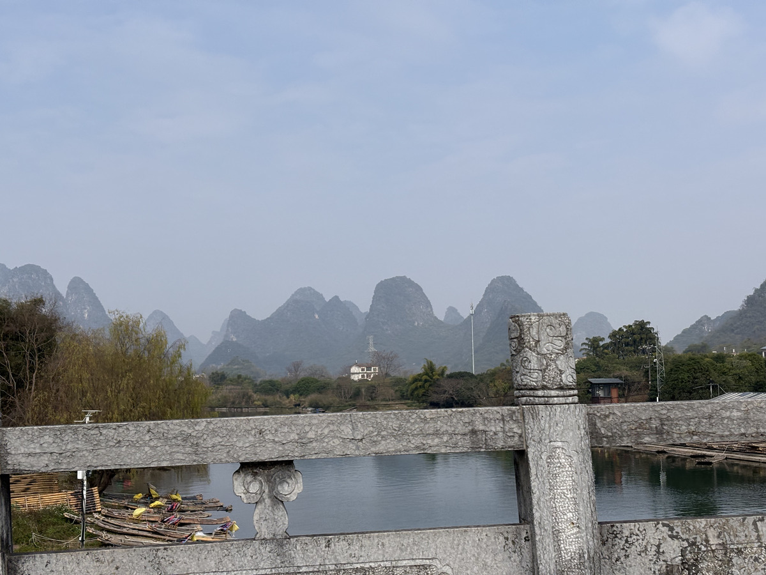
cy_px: 288
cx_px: 383
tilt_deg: +1.1
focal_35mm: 52
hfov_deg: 36.8
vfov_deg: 28.0
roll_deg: +0.8
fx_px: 1151
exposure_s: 1/4065
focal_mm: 5.96
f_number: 1.6
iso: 32
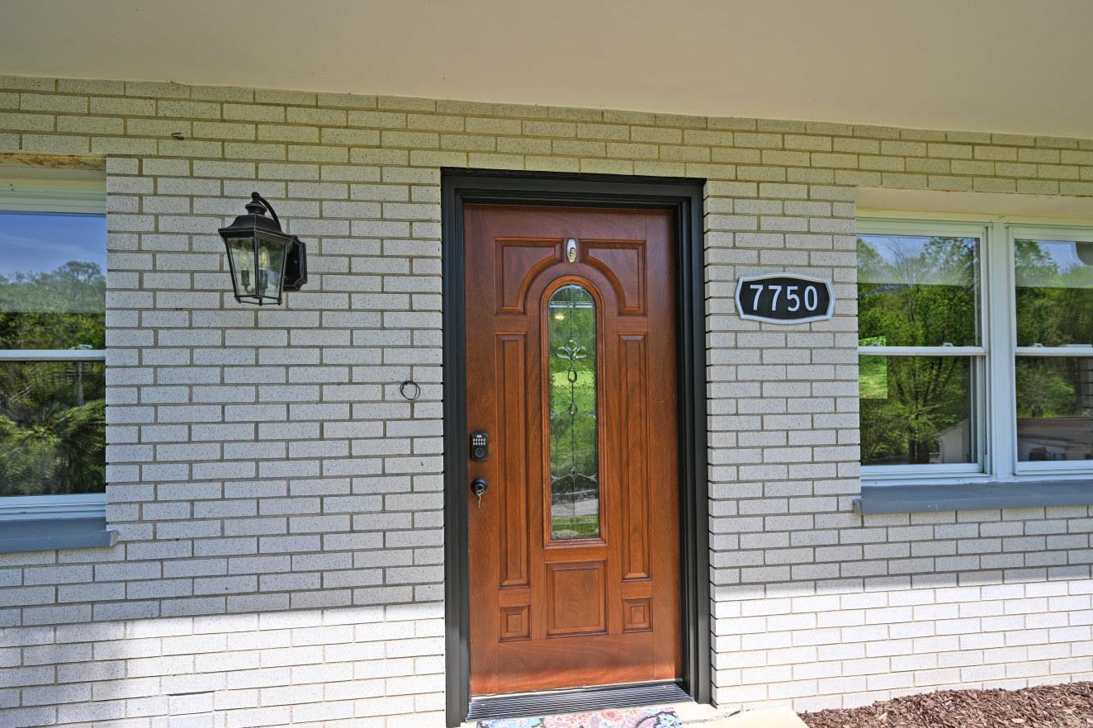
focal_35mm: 17
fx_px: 516
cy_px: 392
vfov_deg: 70.3
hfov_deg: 93.3
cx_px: 550
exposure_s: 1/250
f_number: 5.6
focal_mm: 15
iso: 100
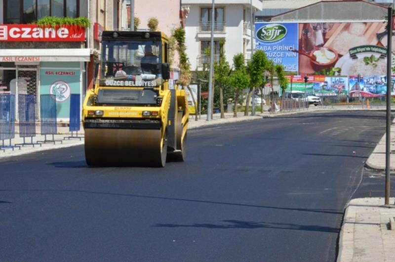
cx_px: 198
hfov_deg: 13.1
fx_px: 1725
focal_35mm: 158
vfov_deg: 8.7
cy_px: 131
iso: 1600
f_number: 36
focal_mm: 105
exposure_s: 1/250
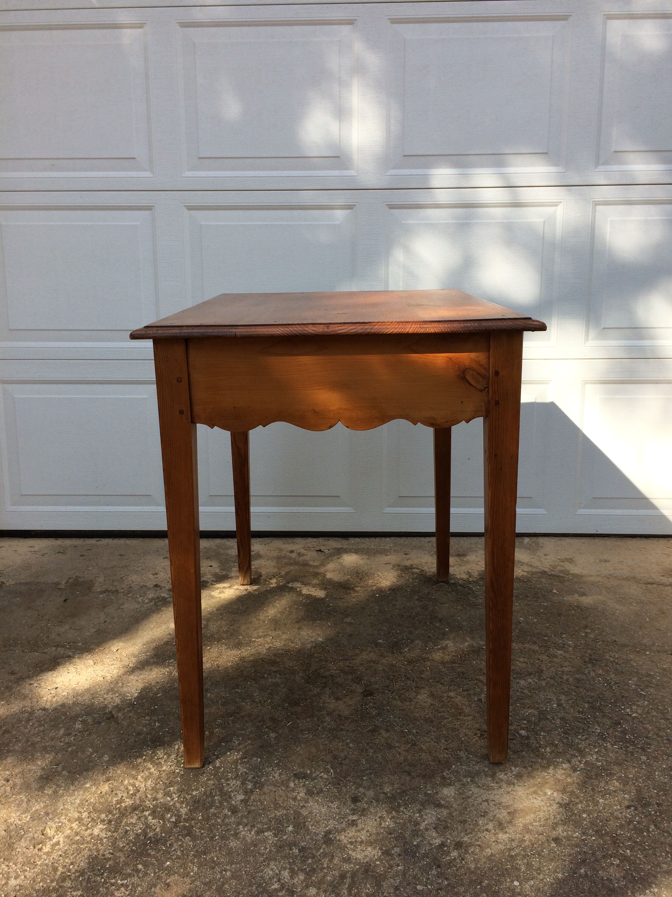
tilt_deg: -9.9
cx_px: 336
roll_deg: +0.8
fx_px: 751
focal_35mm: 29
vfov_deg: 61.7
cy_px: 448
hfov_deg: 48.2
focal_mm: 4.15
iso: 32
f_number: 2.2
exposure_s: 1/562
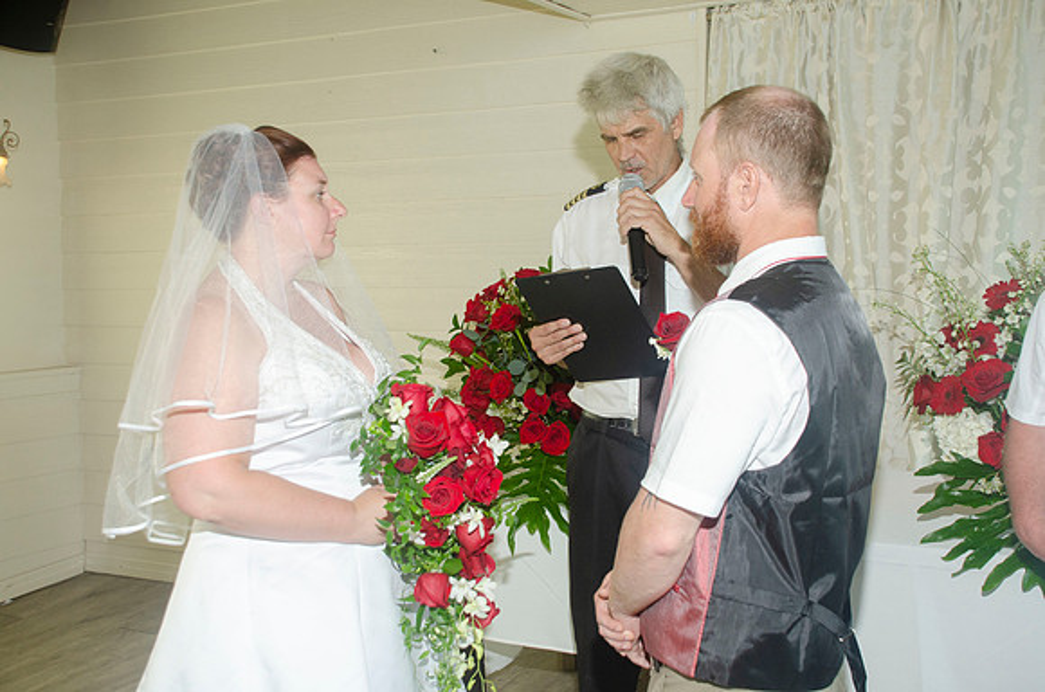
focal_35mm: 39
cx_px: 522
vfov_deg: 34.1
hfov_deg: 49.6
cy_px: 346
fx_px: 1130
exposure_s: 1/80
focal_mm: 26
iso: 400
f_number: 5.6
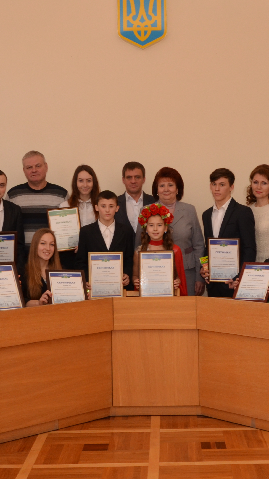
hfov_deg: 17.4
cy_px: 222
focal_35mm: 69
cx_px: 183
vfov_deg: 30.6
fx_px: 875
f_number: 5.6
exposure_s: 1/125
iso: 400
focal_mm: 24
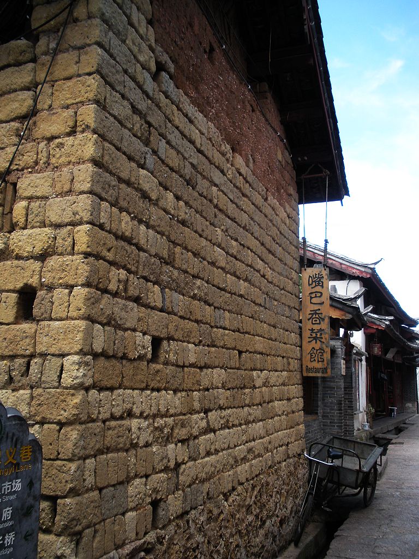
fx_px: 581
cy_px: 280
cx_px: 210
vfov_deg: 51.4
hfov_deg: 39.7
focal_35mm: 36
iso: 64
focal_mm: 6.3
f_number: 3.5
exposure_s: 1/121
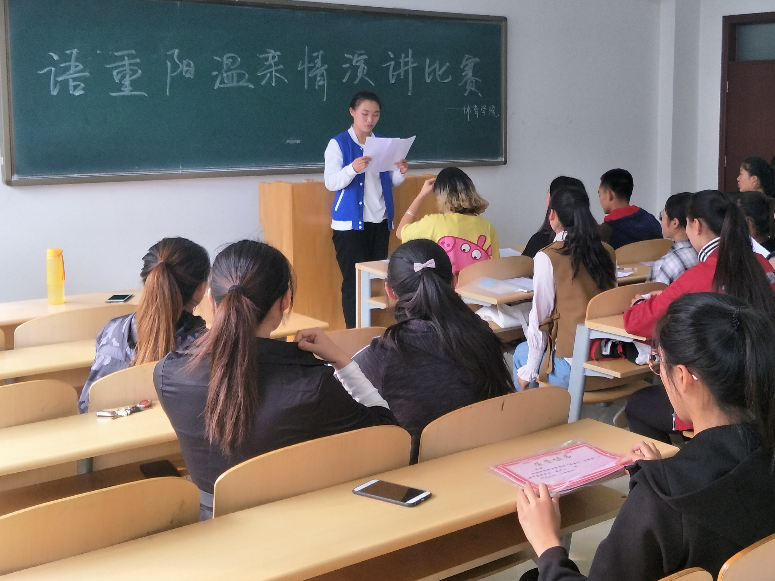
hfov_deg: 52.6
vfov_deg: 41.1
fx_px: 761
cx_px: 535
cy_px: 181
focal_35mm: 34
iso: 132
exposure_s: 1/100
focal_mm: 3.79
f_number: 1.7
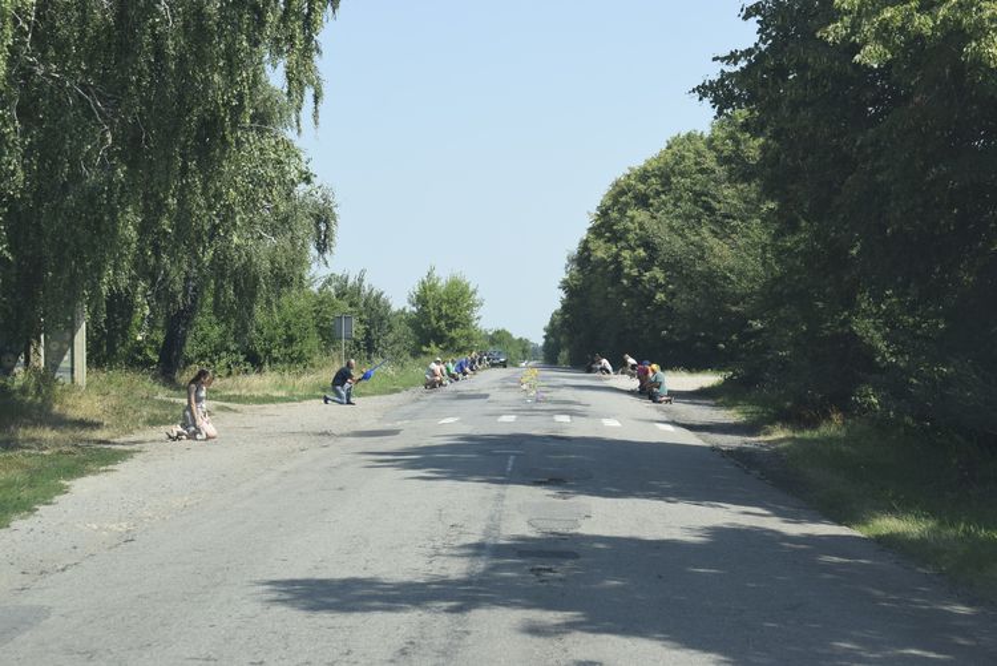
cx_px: 498
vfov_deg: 19.8
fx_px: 1912
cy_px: 333
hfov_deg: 29.2
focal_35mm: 69
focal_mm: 46
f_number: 9
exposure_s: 1/320
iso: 200
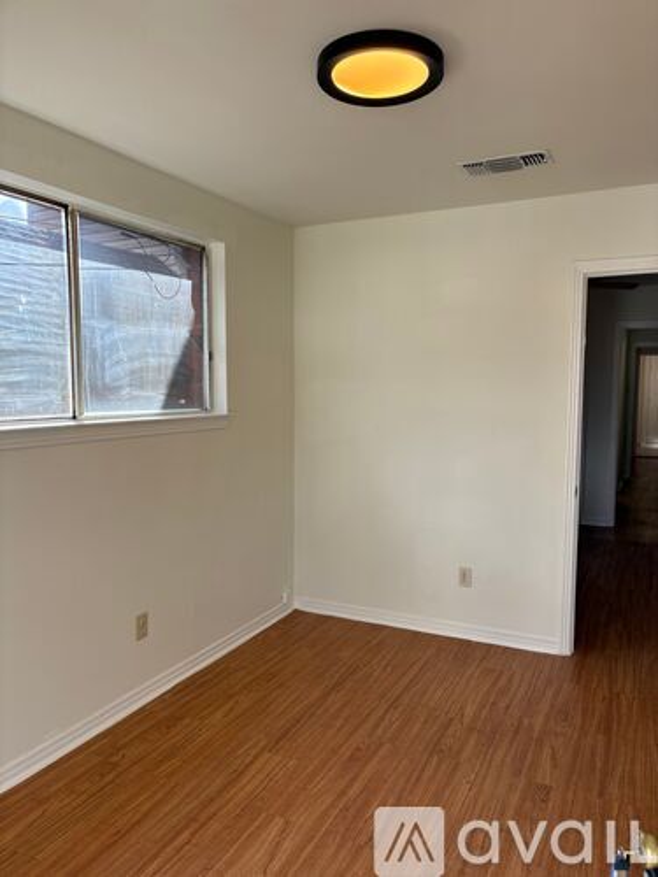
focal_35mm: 26
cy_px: 438
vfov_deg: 67.3
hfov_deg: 53.1
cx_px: 329
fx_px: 659
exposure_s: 1/277
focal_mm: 5.96
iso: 40
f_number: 1.6
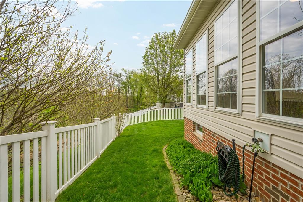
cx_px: 152
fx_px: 126
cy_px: 101
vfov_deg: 77.3
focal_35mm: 15
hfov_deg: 100.4
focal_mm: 10
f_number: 6.3
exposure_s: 1/500
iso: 100
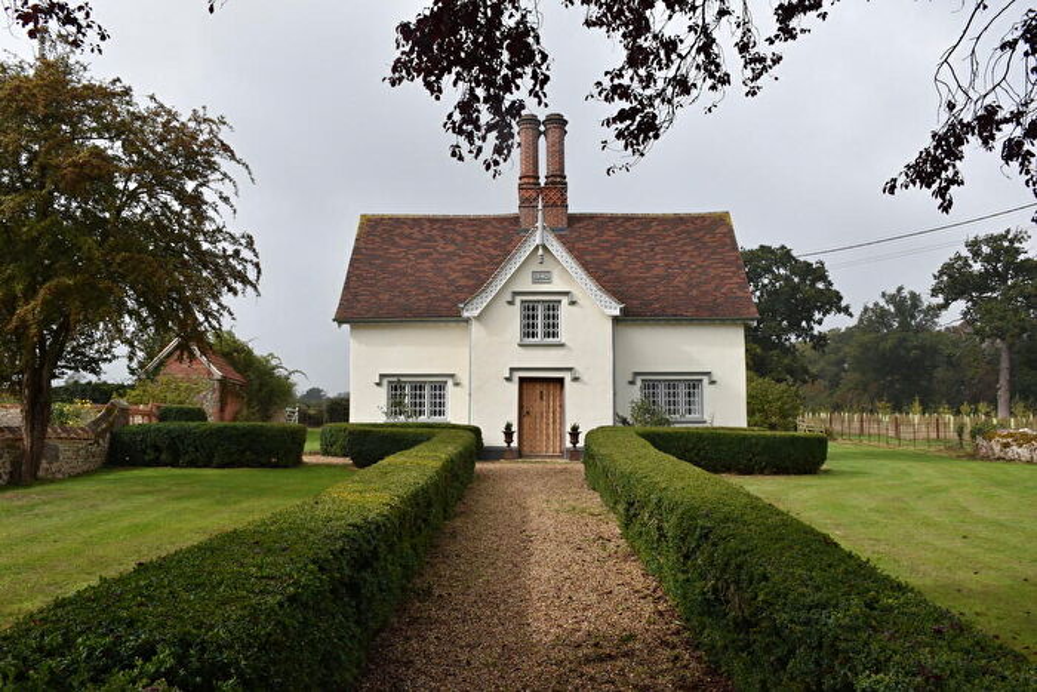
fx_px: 778
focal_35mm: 27
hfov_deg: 67.4
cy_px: 346
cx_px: 518
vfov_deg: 47.9
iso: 200
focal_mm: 18
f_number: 9
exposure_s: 1/320
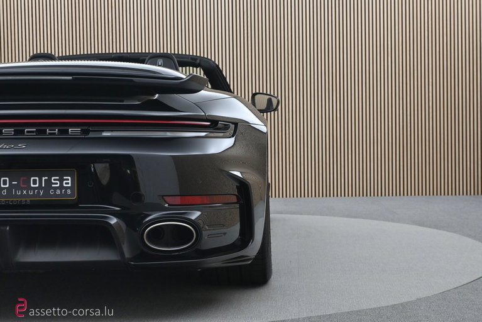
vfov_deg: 23.2
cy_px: 161
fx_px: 784
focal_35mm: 58
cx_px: 241
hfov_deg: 34.2
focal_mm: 39
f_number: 5.6
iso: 1100
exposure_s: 1/60
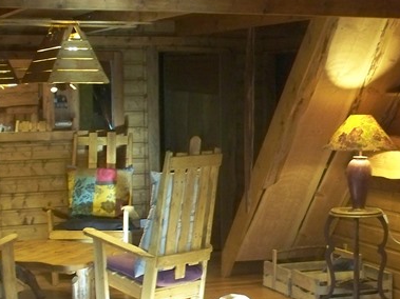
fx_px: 878
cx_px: 308
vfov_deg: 19.3
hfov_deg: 25.3
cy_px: 198
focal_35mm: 76
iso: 400
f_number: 2.8
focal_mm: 7.54
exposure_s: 1/25
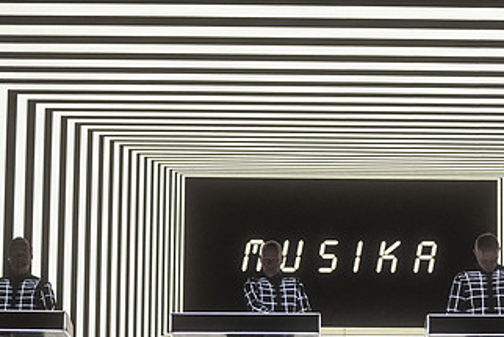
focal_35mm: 157
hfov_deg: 13.0
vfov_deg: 8.7
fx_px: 2199
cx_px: 366
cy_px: 282
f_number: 3.2
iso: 2500
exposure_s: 1/320
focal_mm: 80
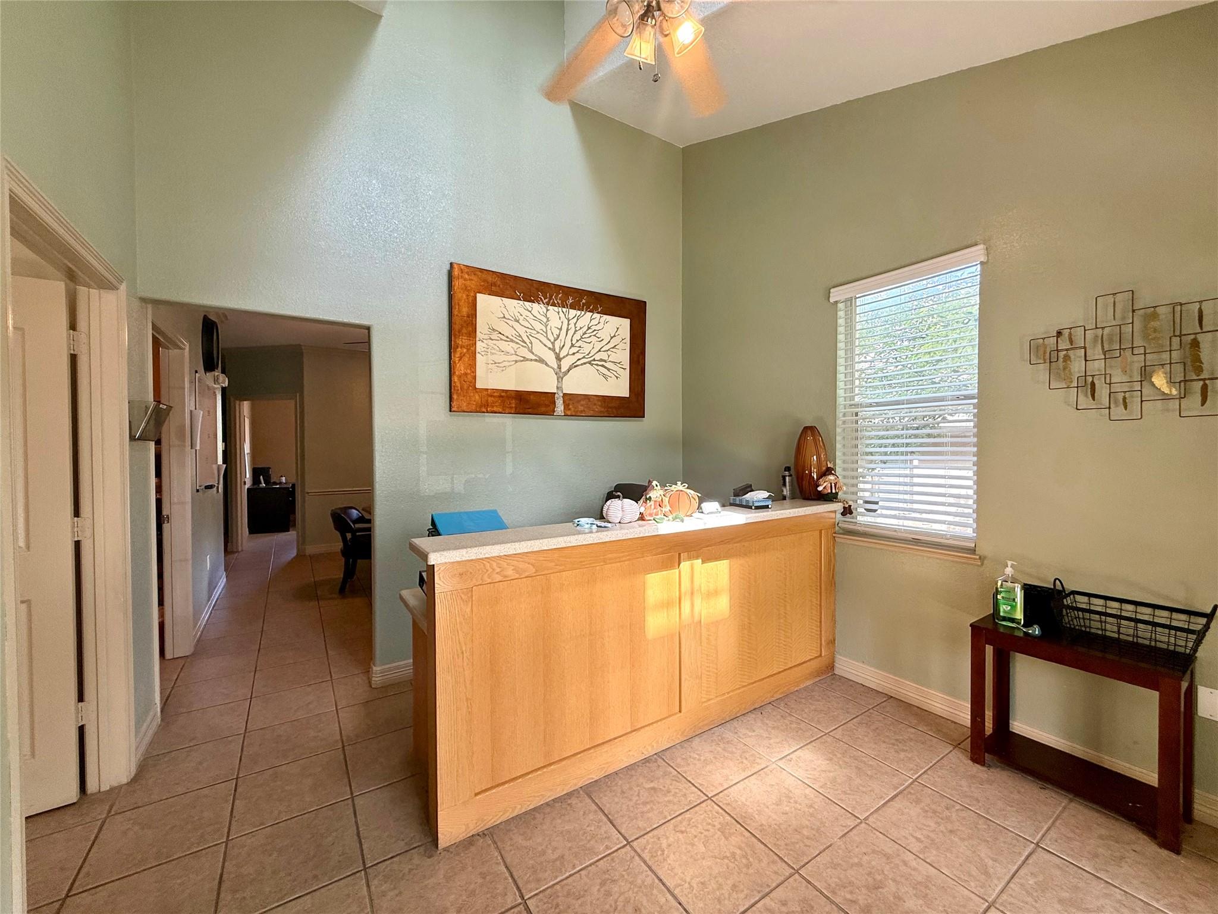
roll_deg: +0.2
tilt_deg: -0.6
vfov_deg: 85.7
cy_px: 457
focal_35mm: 14
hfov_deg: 102.1
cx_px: 609
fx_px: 493
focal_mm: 2.22
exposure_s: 1/99
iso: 100
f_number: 2.2
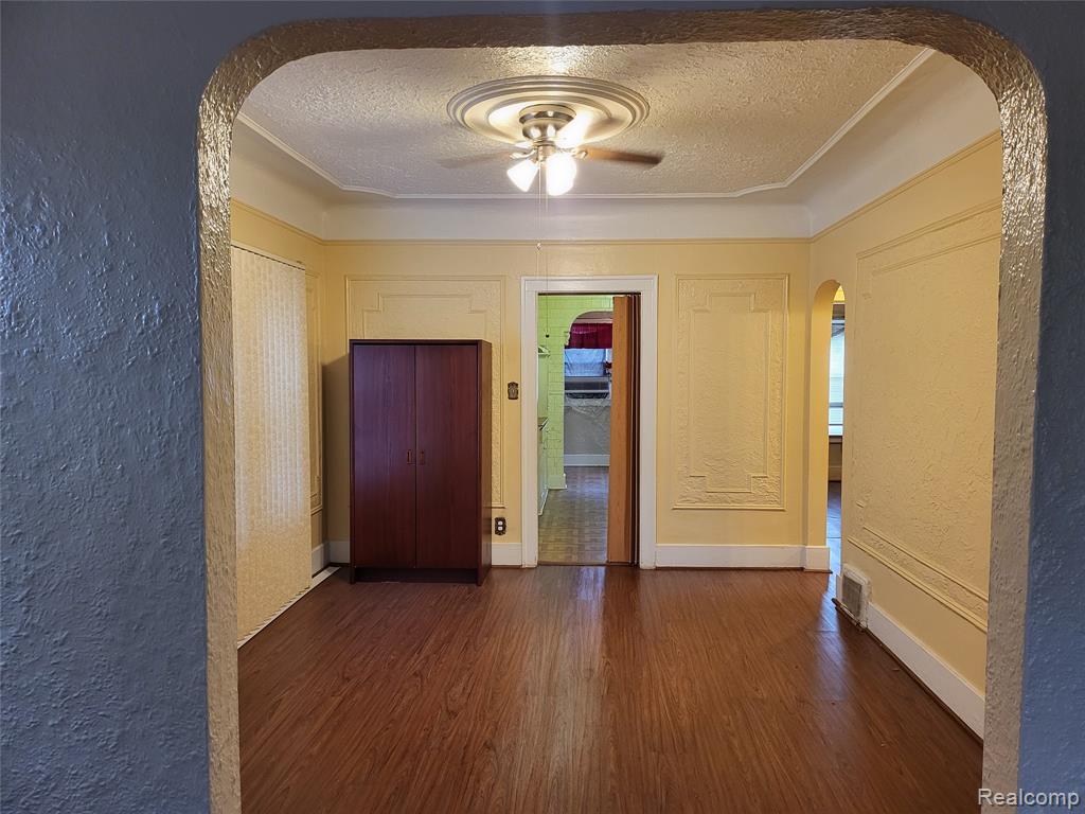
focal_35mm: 24
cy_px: 407
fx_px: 752
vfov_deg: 56.8
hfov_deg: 71.6
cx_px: 542
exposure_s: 1/40
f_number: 1.8
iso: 250
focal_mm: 5
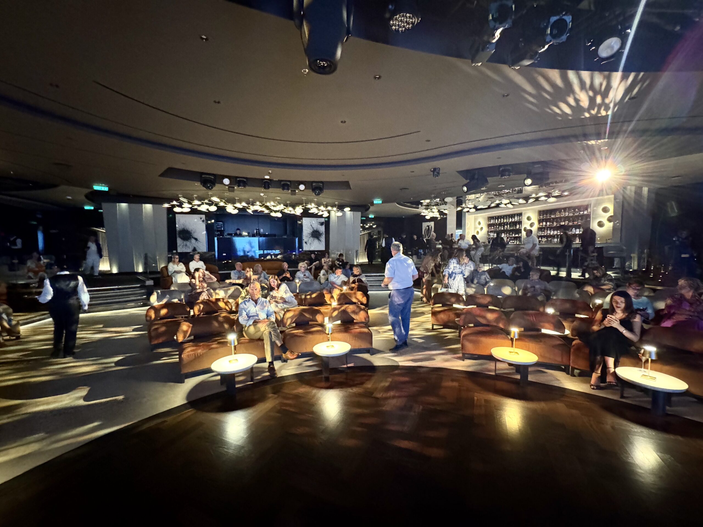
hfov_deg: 102.1
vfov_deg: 85.7
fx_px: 284
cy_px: 264
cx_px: 352
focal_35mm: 14
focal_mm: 2.22
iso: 1250
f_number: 2.2
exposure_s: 1/30
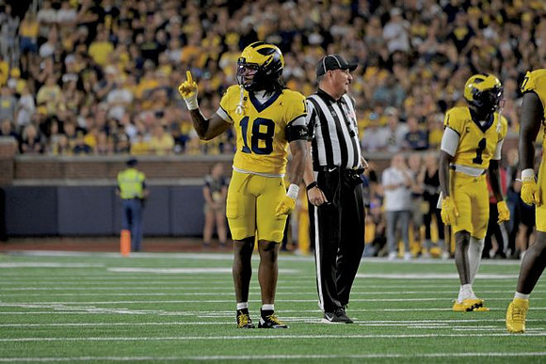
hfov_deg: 5.2
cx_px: 273
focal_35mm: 400
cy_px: 182
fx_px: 6068
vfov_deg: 3.4
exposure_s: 1/1000
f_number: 5.6
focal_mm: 400
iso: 4000
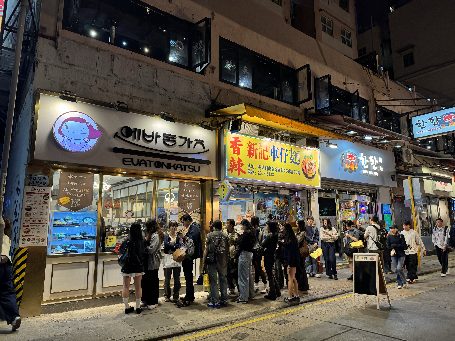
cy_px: 170
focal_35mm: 24
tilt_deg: +10.1
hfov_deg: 71.6
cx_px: 228
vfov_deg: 56.8
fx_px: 315
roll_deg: +1.5
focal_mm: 6.76
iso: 100
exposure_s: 1/100
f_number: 1.78
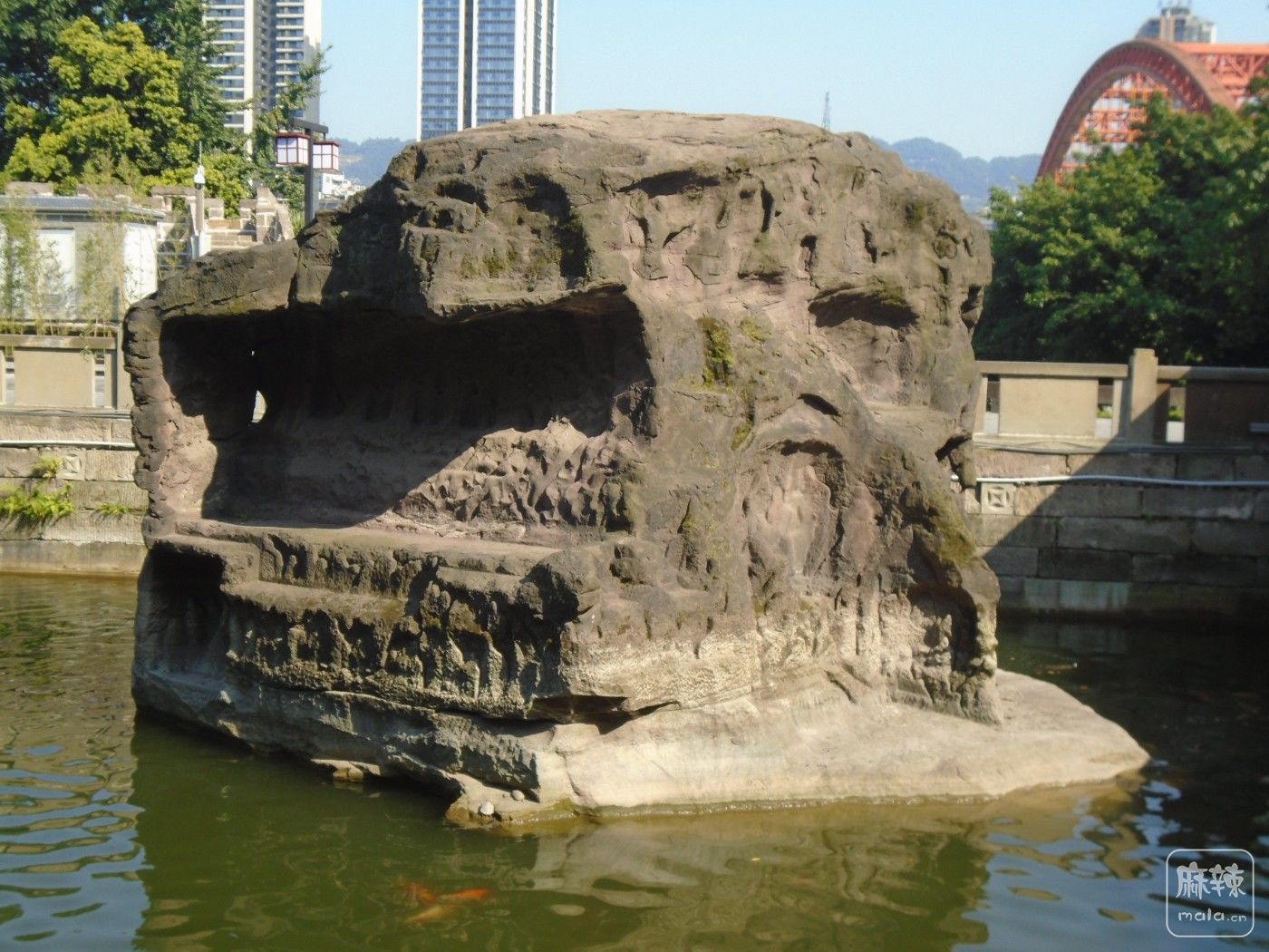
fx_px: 1796
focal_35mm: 49
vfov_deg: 29.7
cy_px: 476
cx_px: 634
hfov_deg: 38.9
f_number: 4.5
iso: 100
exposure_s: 1/250
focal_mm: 8.7
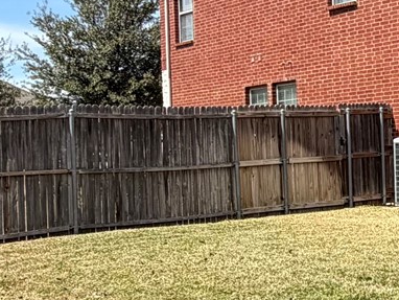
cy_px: 167
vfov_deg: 19.7
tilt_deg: -1.3
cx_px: 494
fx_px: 865
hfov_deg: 23.5
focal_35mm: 75
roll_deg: +2.0
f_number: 2.2
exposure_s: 1/770
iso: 32
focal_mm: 2.22
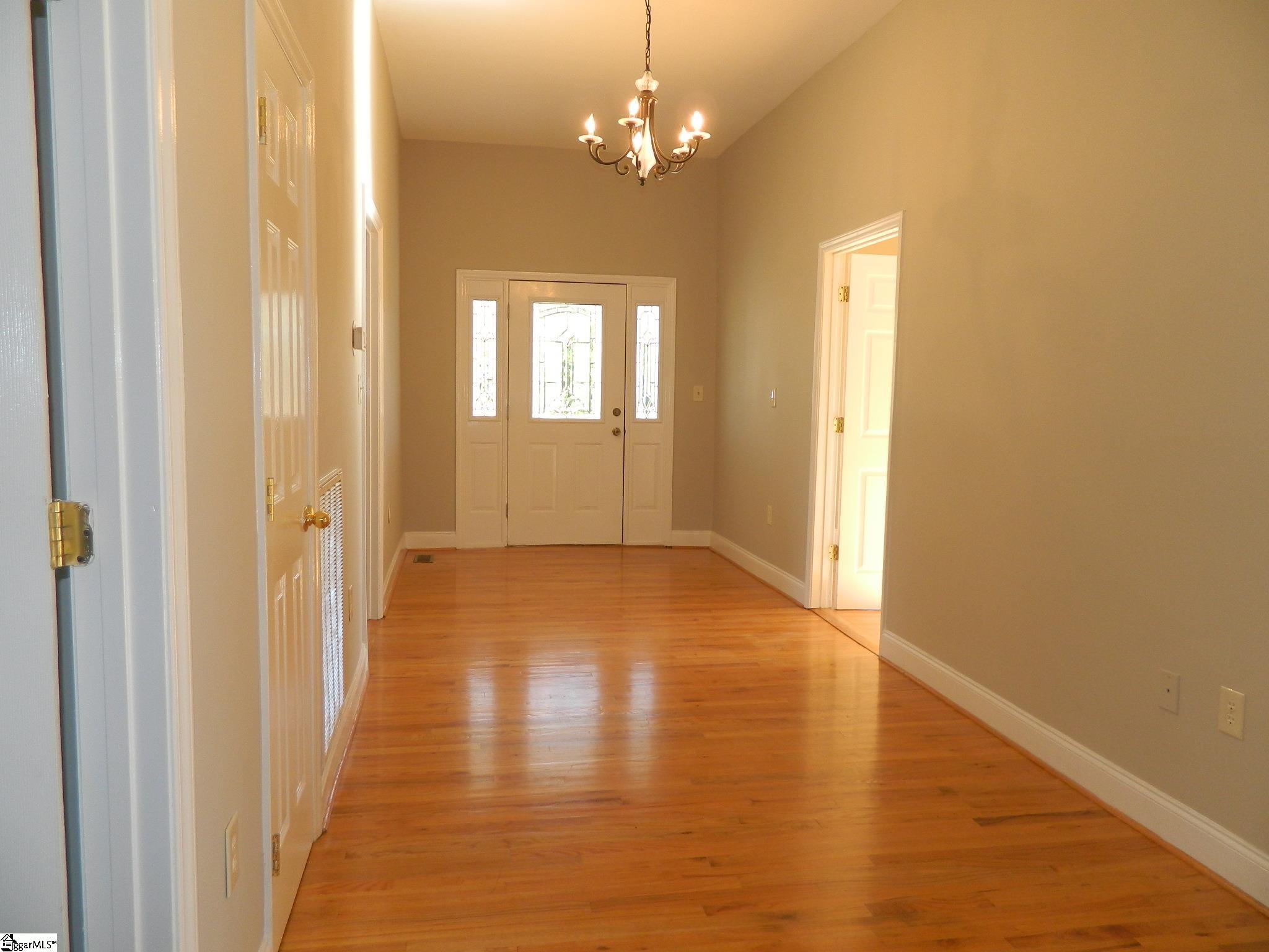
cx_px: 634
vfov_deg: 54.9
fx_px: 916
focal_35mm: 25
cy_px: 476
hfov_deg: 69.4
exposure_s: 1/30
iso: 125
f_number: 3.1
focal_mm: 4.5
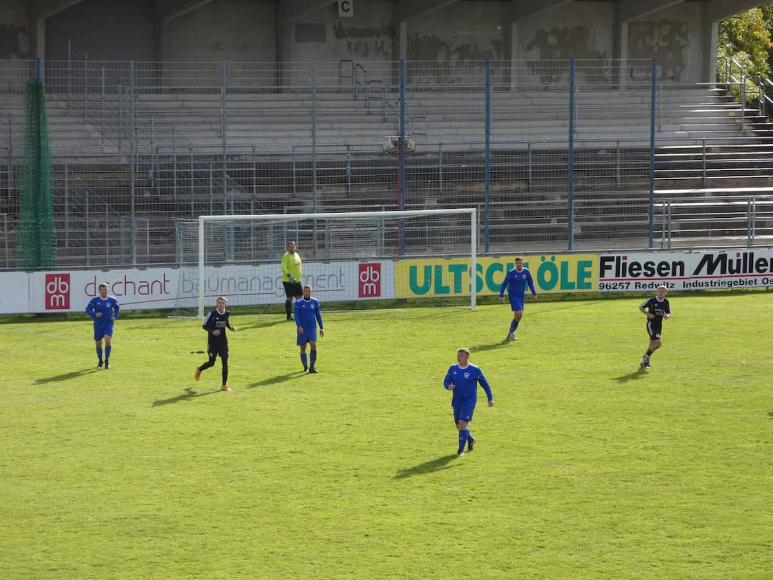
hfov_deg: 11.7
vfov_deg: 8.8
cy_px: 290
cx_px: 386
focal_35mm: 169
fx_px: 3774
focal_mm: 30.2
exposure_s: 1/250
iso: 125
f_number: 5.5
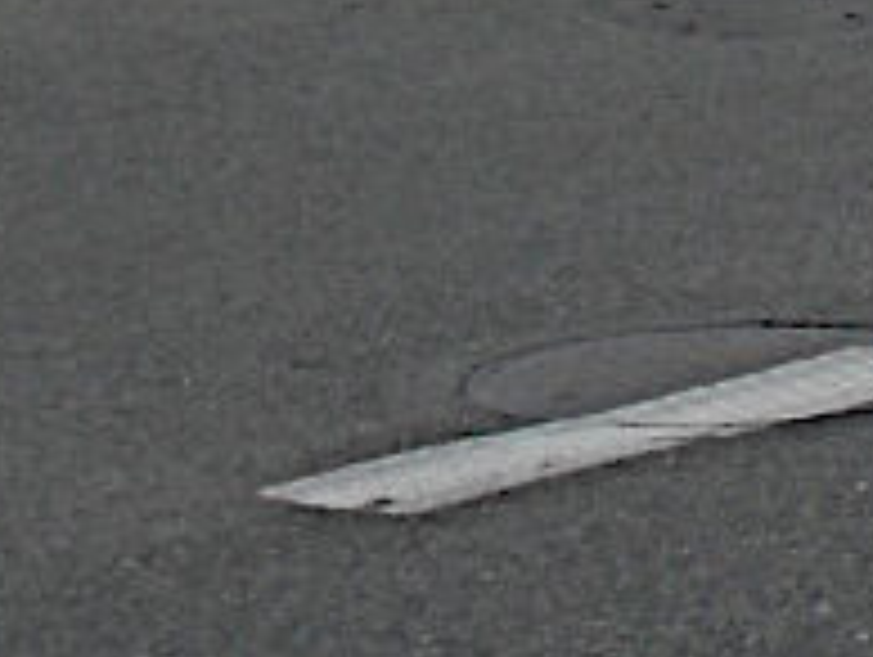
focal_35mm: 235
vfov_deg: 6.0
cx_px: 2092
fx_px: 5934
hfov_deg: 7.8
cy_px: -1094
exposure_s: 1/180
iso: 80
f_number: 8.3
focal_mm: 6.3
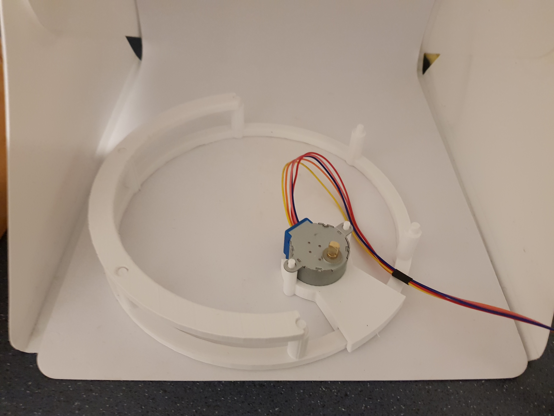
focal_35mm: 26
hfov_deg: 67.3
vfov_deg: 53.1
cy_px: 208
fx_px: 416
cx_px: 277
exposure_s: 1/14
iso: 200
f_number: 1.7
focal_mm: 4.3
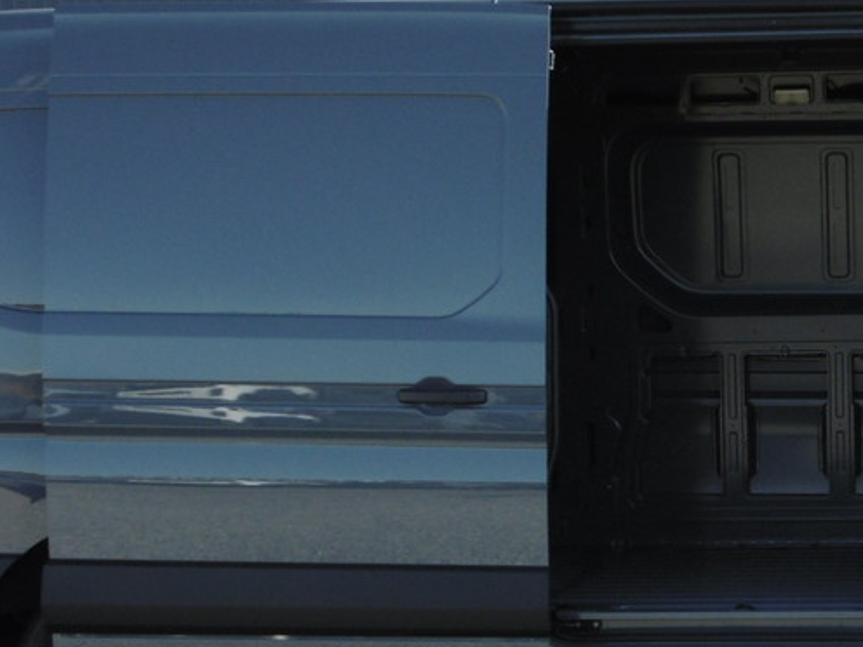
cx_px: 790
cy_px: 461
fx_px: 2294
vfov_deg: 16.0
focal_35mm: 92
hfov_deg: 20.8
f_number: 3.7
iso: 100
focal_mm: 6.8
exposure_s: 1/250
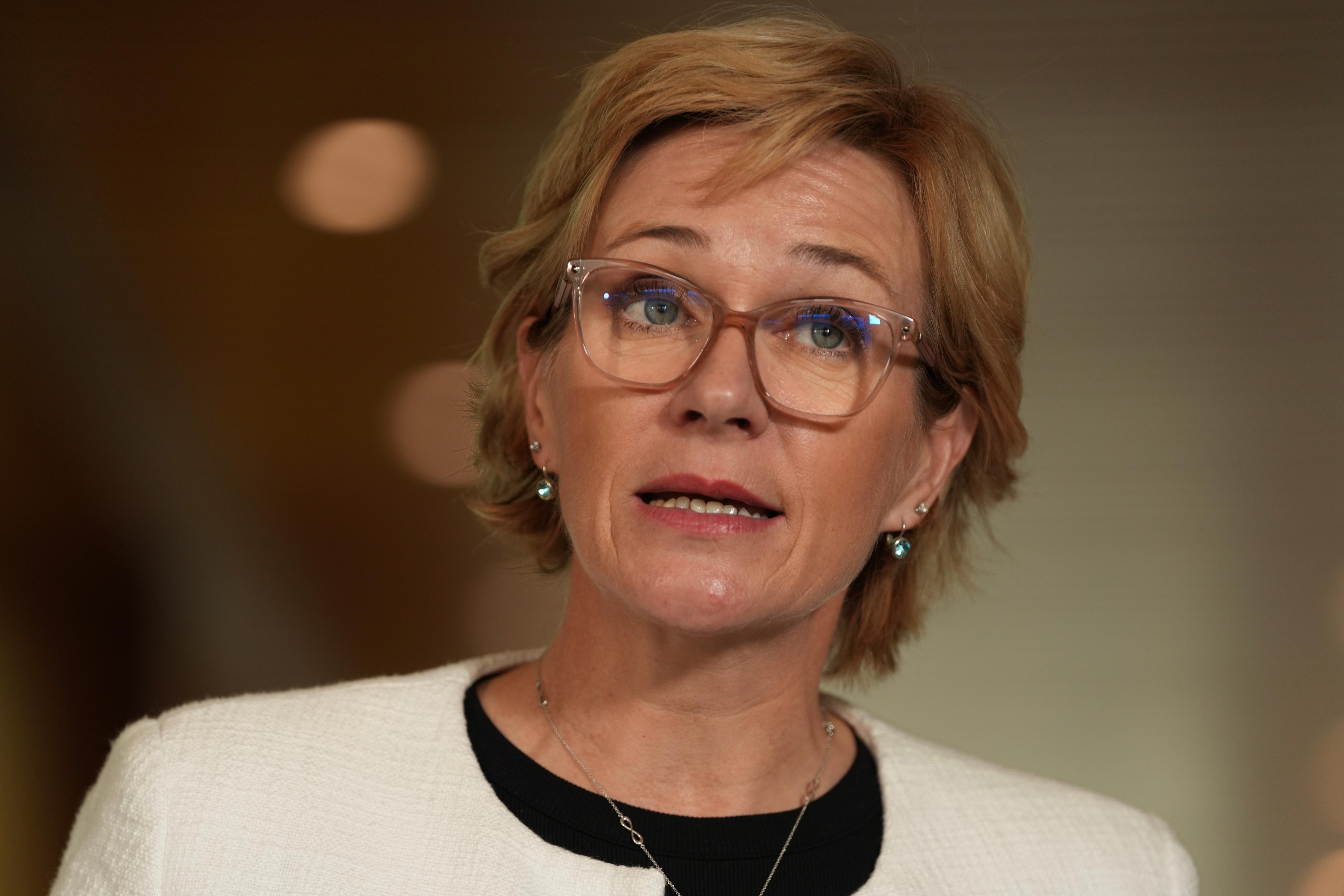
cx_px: 672
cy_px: 448
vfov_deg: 8.4
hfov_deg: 12.6
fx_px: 6085
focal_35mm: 163
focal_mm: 163
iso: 500
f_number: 2.8
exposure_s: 1/320
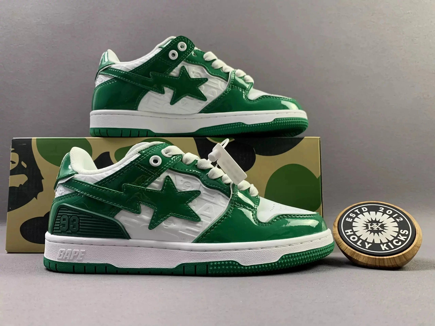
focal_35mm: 26
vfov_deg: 53.1
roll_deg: +0.2
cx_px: 218
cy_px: 163
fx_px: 327
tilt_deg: +6.2
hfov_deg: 67.3
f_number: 1.8
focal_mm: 4.25
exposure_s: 1/80
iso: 100
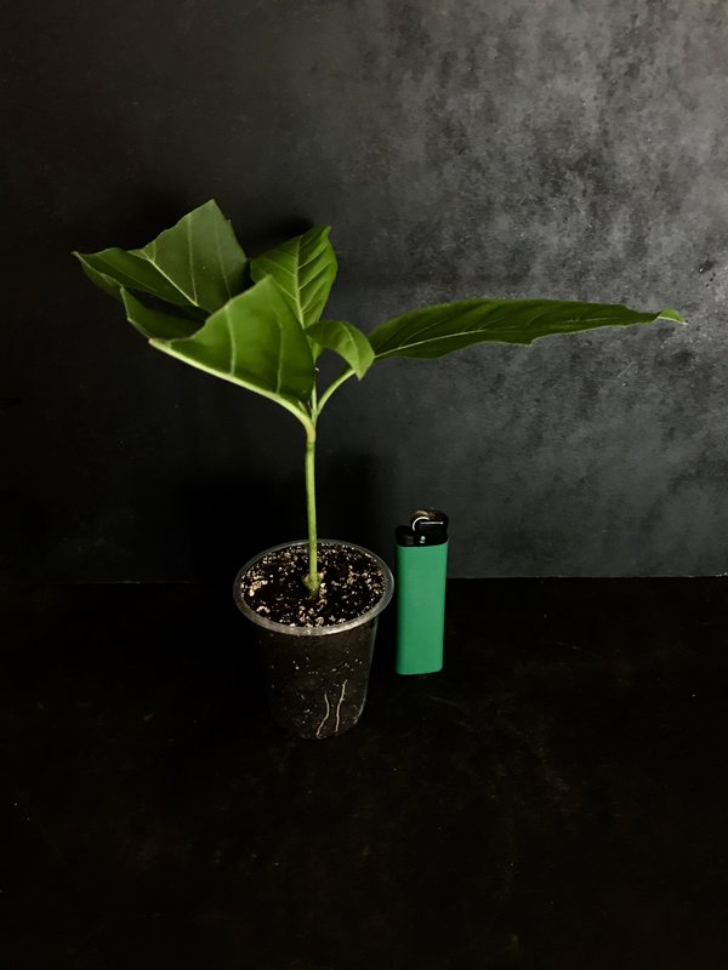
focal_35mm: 28
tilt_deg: -29.2
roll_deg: -0.3
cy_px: 485
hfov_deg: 49.7
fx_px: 785
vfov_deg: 63.4
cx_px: 364
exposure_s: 1/10
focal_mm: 3.99
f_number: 1.8
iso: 100
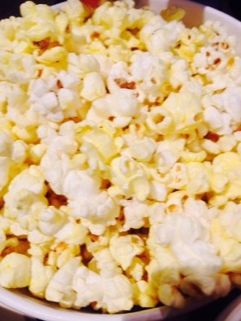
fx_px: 325
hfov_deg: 40.7
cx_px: 120
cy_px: 160
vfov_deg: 52.6
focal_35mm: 35
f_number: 2.4
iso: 64
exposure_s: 1/20
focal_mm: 4.28
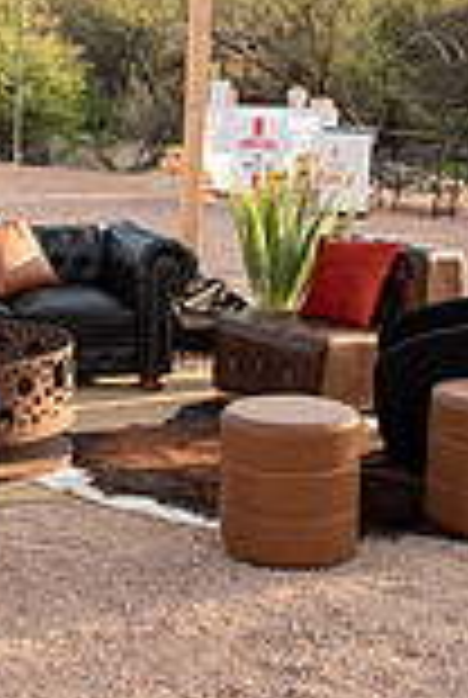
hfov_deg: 15.9
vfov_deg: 24.1
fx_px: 1631
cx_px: -36
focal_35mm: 84
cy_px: 248
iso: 400
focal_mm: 29
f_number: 7.1
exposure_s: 1/250
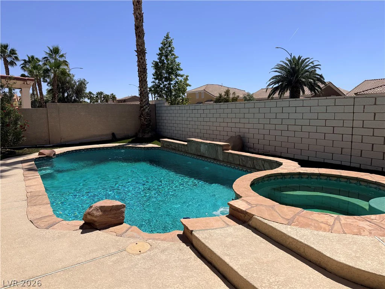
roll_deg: +1.0
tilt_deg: -5.7
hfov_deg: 71.6
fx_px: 267
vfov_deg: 56.8
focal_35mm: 24
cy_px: 144
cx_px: 192
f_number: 1.78
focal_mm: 6.76
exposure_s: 1/9091
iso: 80
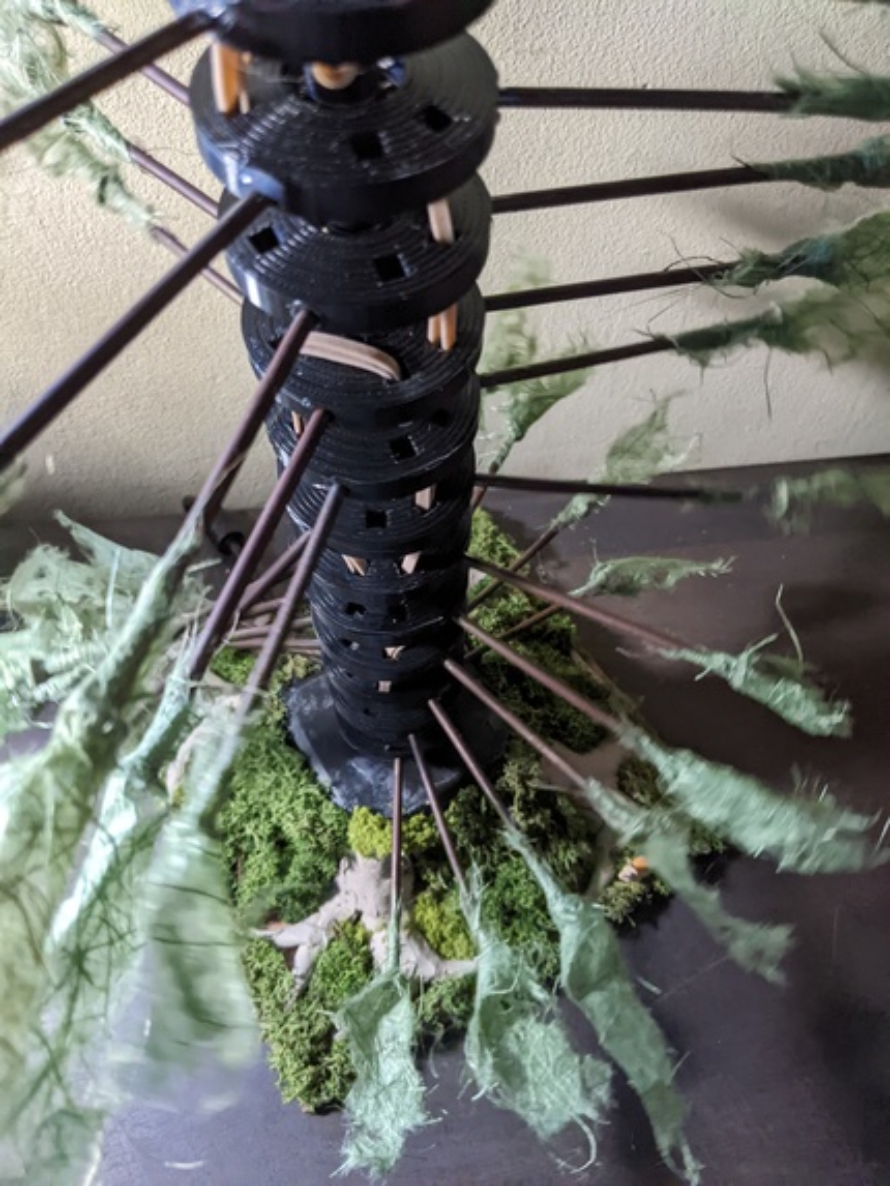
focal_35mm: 27
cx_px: 445
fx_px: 925
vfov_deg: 65.3
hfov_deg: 51.4
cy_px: 593
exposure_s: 1/120
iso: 533
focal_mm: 4.44
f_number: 1.8
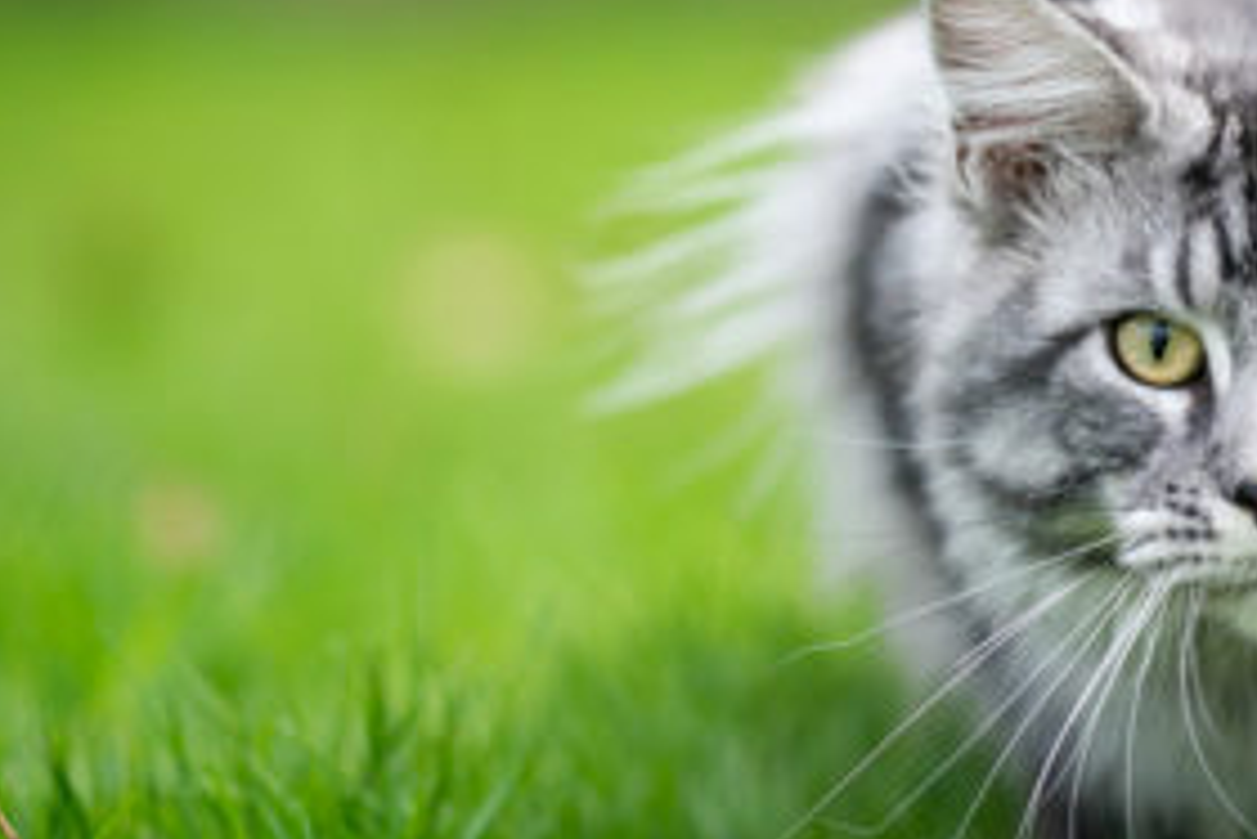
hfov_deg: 5.9
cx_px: 1244
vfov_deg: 4.0
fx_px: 12157
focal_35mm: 348
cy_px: 305
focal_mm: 127
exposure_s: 1/1000
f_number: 2.8
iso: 200
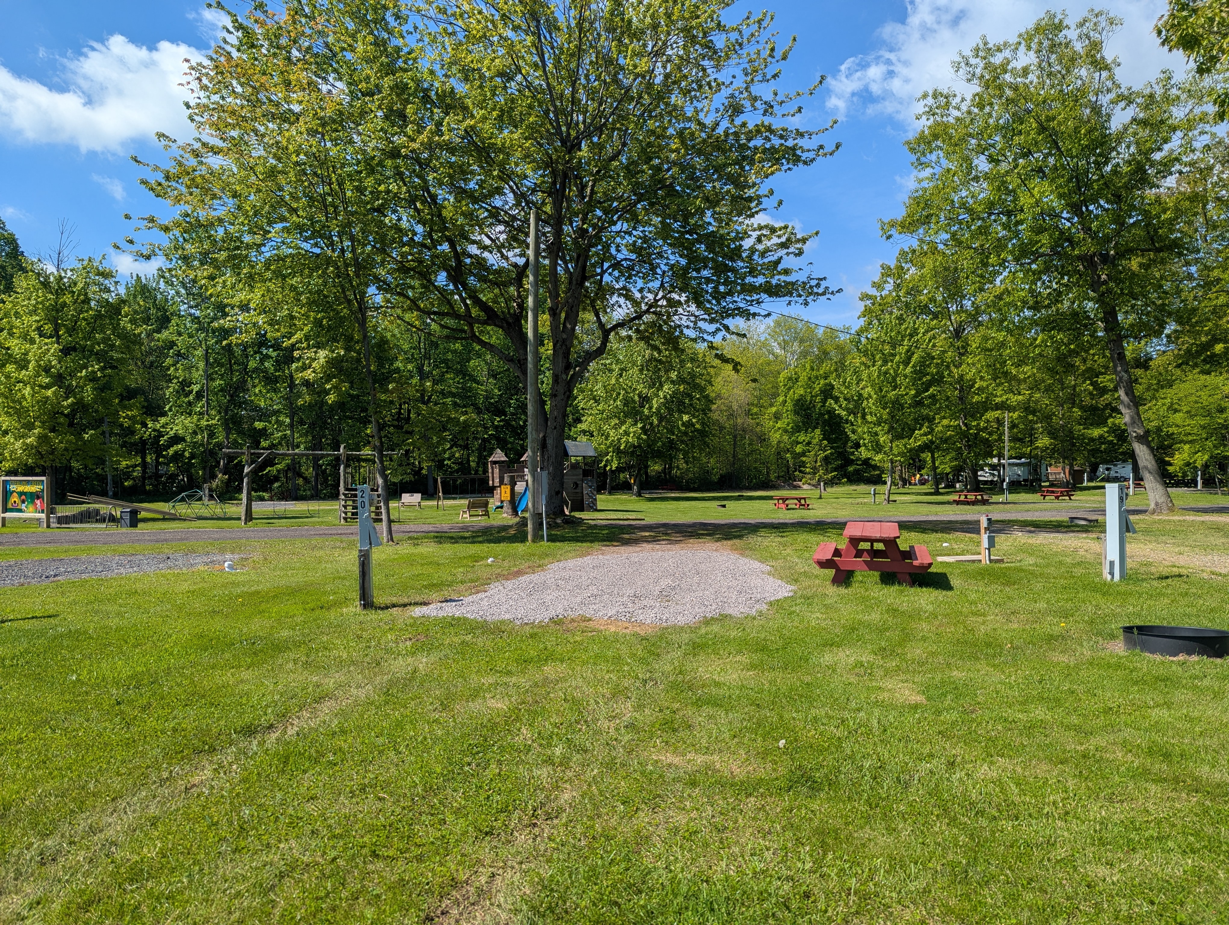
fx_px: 853
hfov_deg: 71.5
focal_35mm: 24
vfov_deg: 56.9
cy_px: 462
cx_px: 614
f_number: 1.85
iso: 44
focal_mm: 6.81
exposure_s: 1/2179
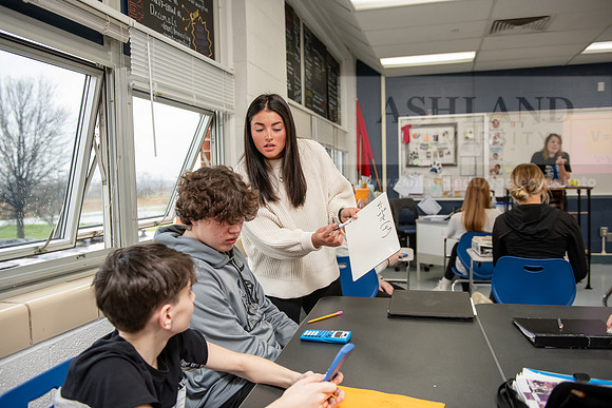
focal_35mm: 31
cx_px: 306
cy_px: 204
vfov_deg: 42.3
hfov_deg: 60.3
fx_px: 527
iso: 1000
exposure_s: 1/200
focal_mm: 31
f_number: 3.2
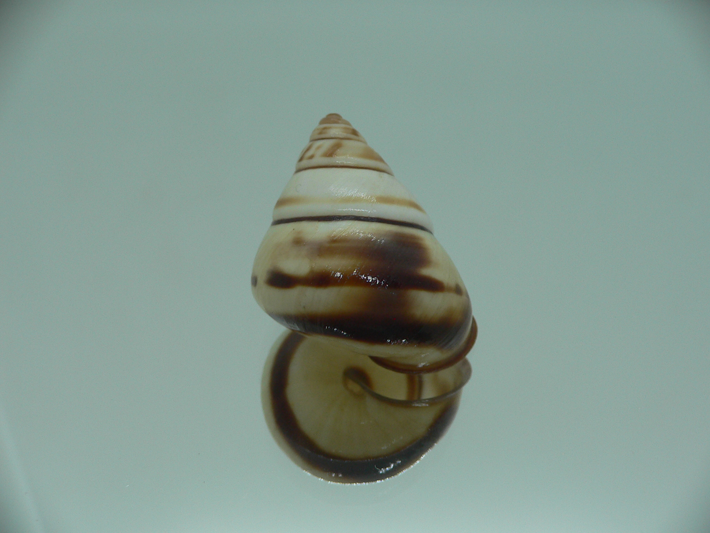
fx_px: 718
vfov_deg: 40.7
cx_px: 355
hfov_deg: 52.6
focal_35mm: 35
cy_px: 266
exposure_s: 1/60
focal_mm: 4.6
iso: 80
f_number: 2.8
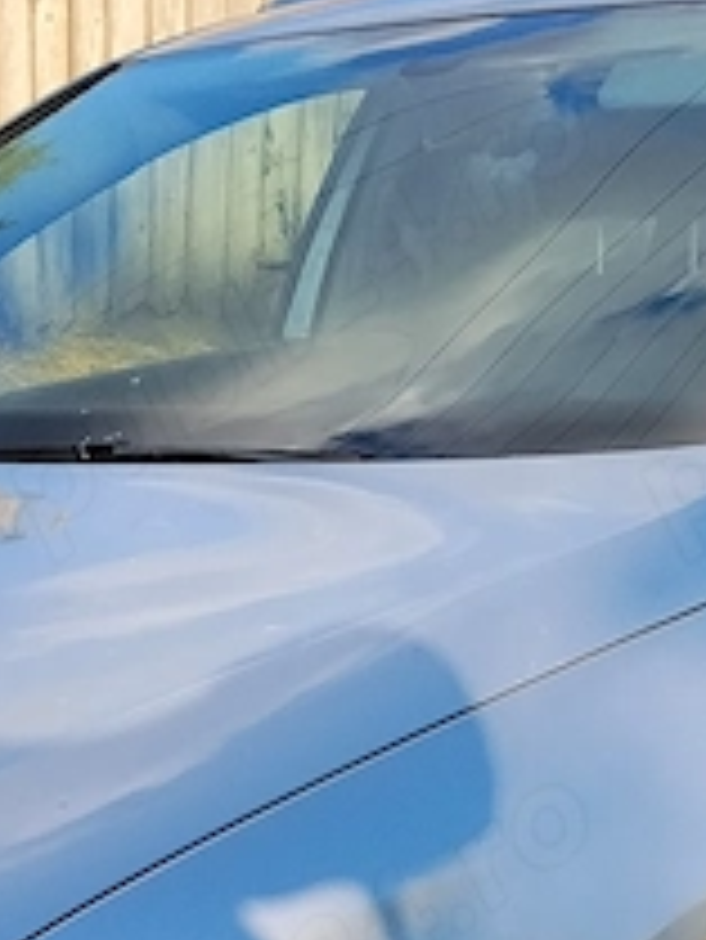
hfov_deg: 13.3
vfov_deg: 16.9
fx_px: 3015
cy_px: 1147
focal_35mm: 111
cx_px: 612
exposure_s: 1/834
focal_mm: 4.22
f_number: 1.8
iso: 50
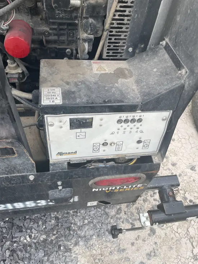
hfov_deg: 53.1
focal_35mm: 26
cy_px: 132
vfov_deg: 67.3
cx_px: 99
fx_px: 198
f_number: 1.6
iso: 32
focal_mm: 4.2
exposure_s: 1/375
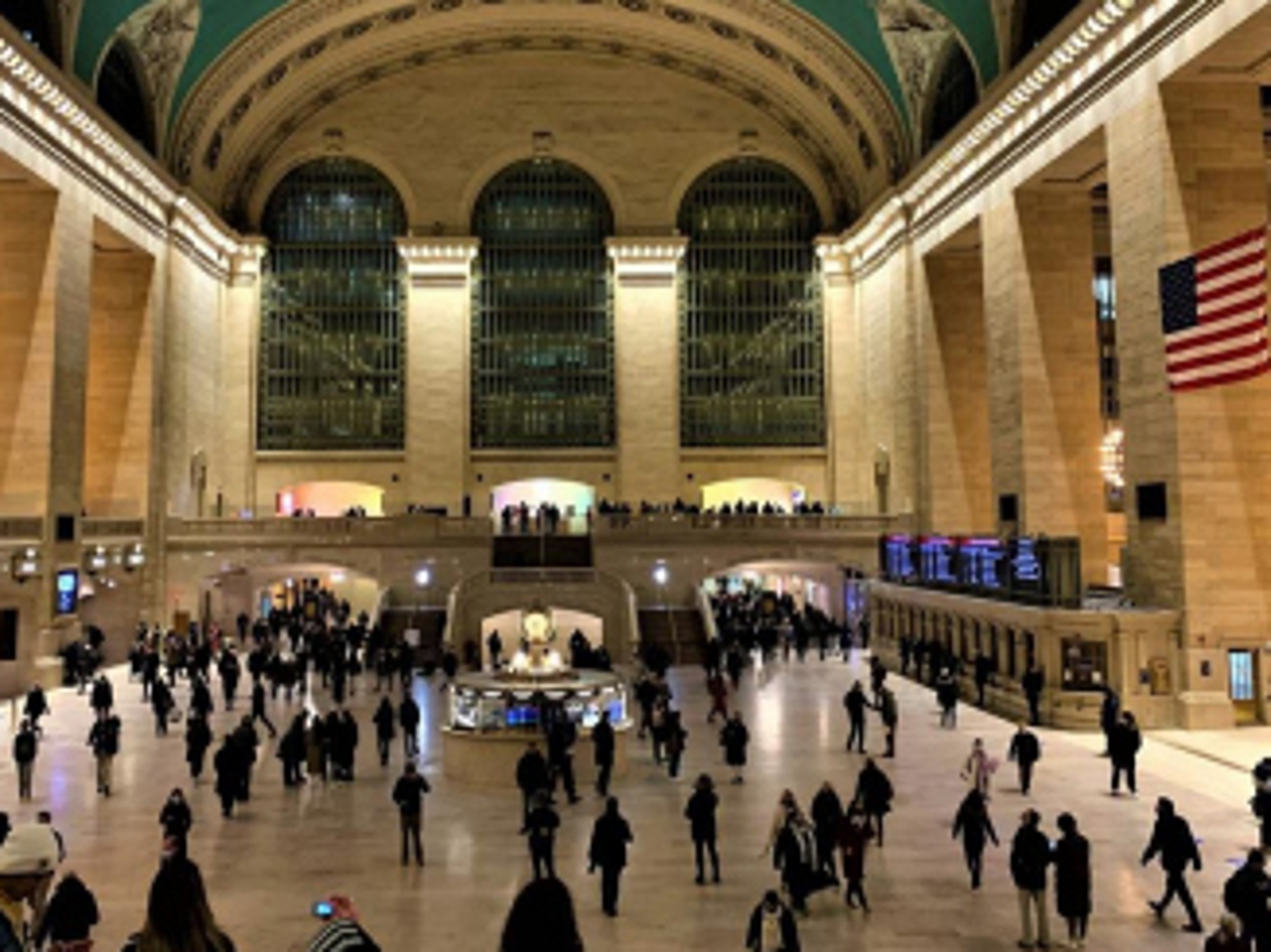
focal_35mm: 35
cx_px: 564
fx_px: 1285
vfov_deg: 40.6
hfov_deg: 52.5
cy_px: 404
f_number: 1.8
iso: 400
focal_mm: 4.25
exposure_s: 1/40
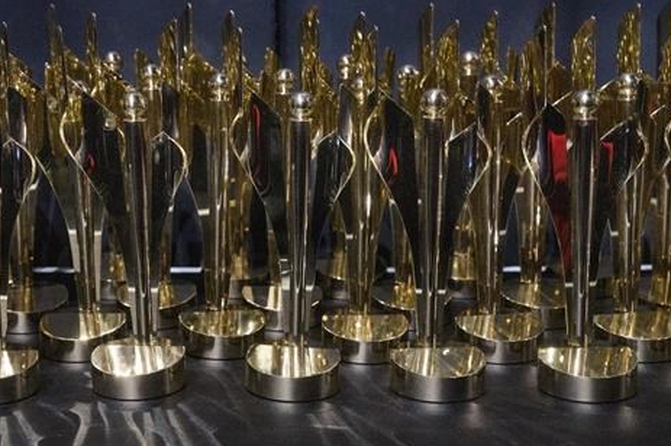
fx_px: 1360
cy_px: 196
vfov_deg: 18.6
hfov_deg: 27.6
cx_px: 225
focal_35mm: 73
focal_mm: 52
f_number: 5
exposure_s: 1/80
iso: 2500
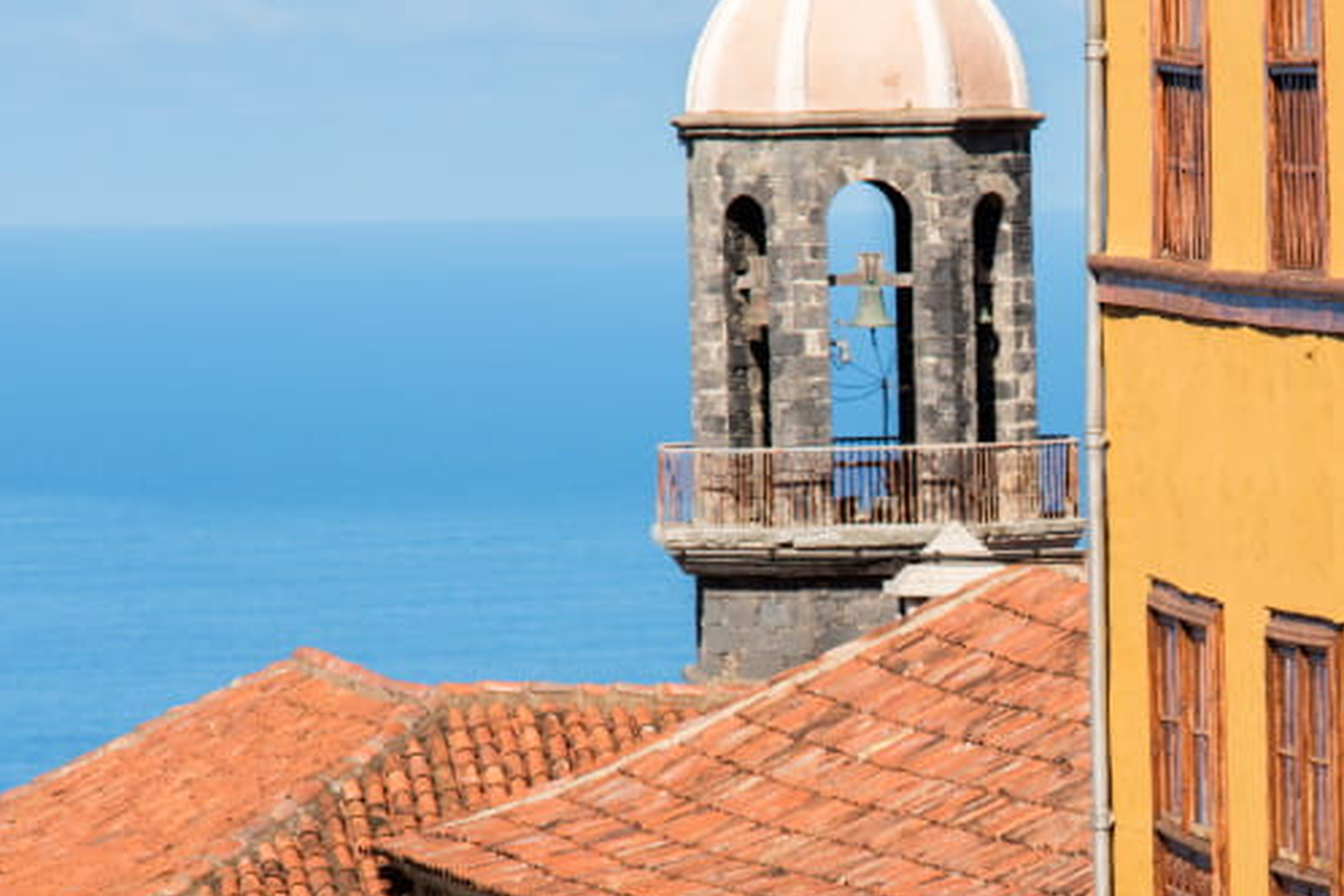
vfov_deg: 3.2
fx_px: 16201
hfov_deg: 4.7
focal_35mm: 434
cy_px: 671
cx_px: 1171
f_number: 16
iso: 500
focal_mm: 200
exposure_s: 1/400
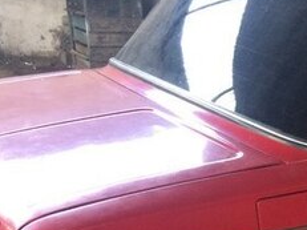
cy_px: 256
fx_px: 736
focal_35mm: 83
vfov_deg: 17.2
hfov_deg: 21.4
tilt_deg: -24.1
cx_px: 395
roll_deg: -6.2
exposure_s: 1/33
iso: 200
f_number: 2.2
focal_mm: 4.15
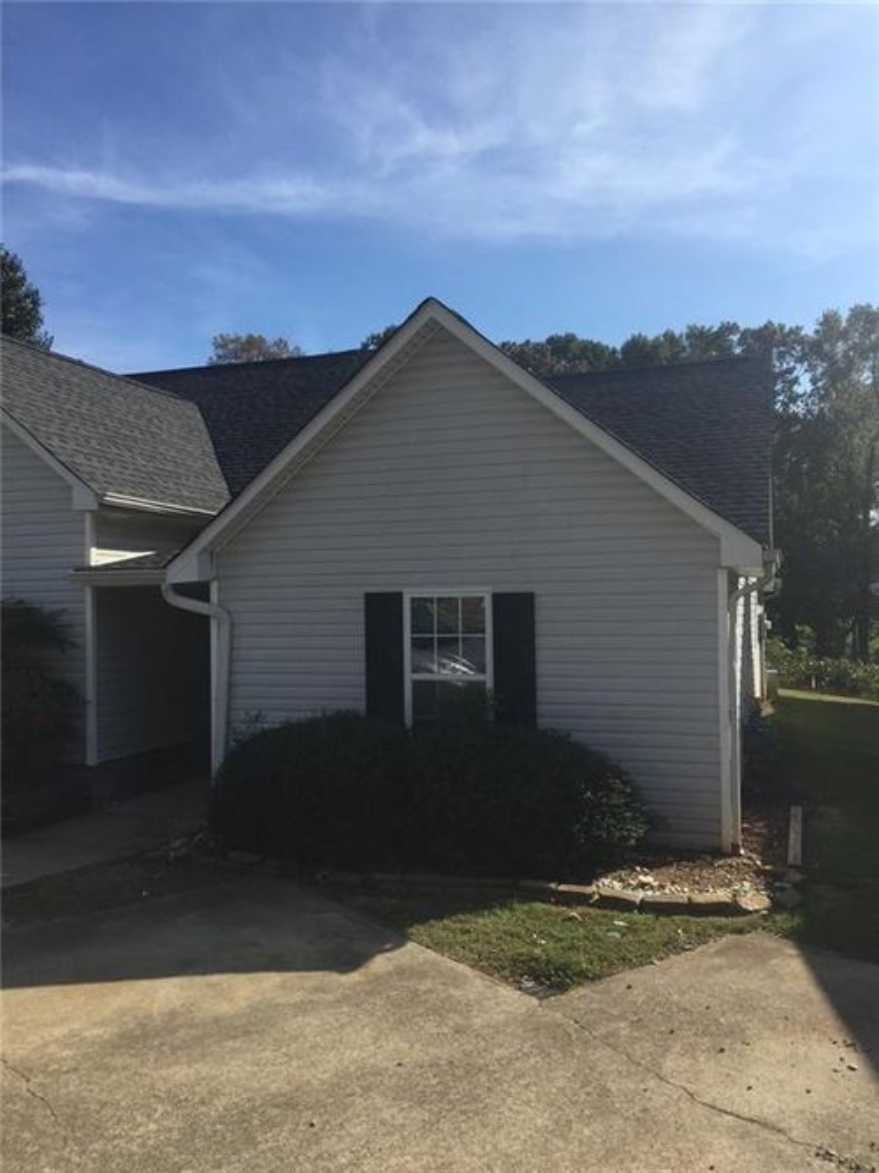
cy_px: 586
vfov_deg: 61.7
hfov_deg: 48.2
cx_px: 440
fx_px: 982
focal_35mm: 29
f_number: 2.2
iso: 32
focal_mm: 4.15
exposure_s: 1/2326
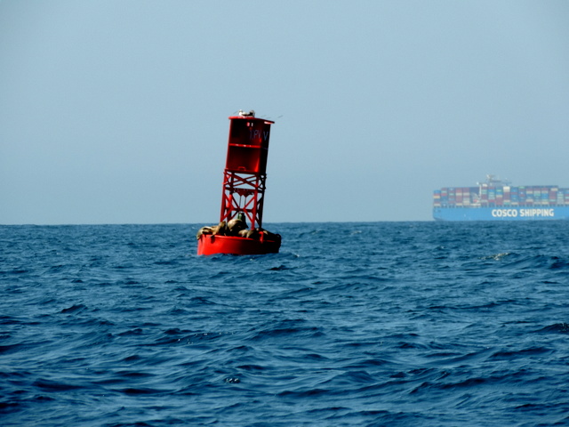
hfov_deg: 5.7
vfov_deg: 4.2
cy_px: 214
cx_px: 284
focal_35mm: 350
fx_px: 5753
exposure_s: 1/400
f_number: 4.8
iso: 80
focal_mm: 62.4
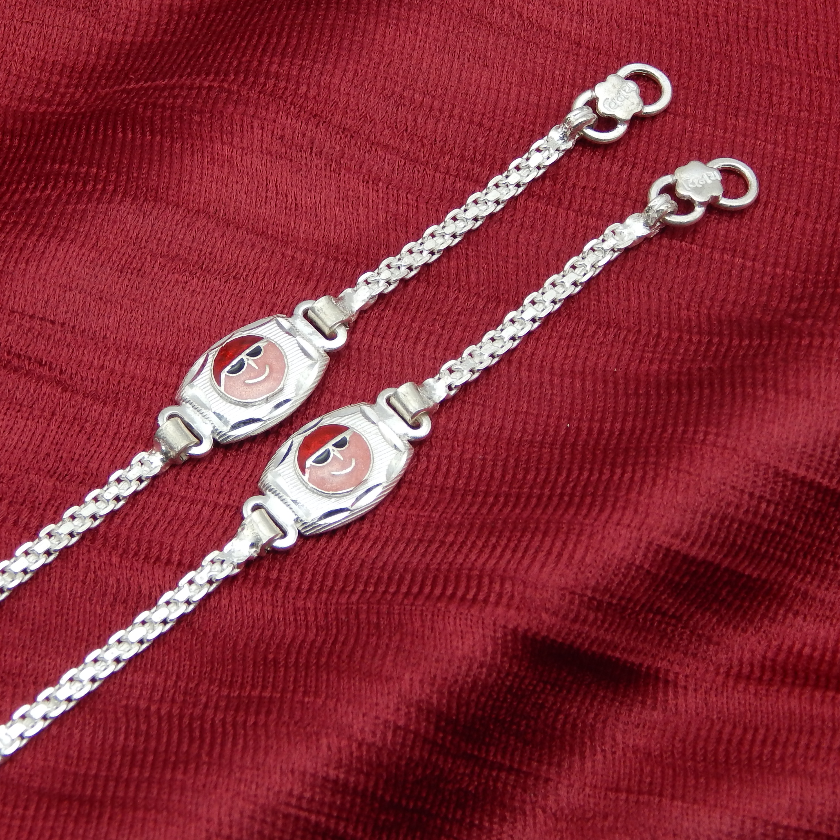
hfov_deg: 12.3
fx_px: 3898
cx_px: 280
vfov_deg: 12.3
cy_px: 438
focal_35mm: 142
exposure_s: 1/100
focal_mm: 18.7
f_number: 4.5
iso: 125
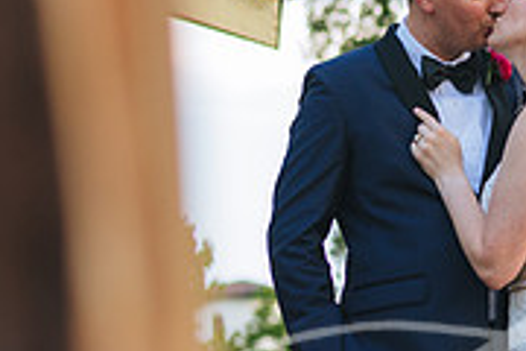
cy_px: 107
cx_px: 494
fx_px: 2352
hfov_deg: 12.6
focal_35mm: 161
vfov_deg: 8.5
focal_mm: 50
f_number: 2.2
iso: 640
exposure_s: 1/800
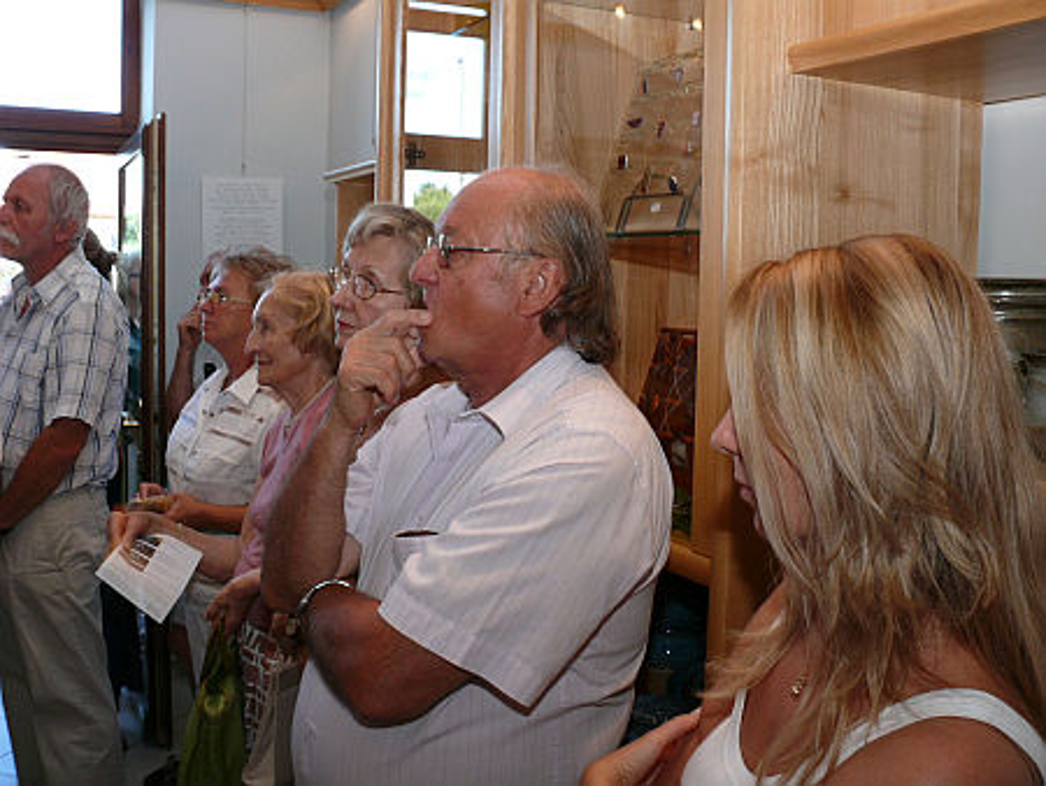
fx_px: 1058
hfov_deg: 52.6
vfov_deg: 40.7
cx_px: 523
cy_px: 393
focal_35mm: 35
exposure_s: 1/30
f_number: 4
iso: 100
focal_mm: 7.4
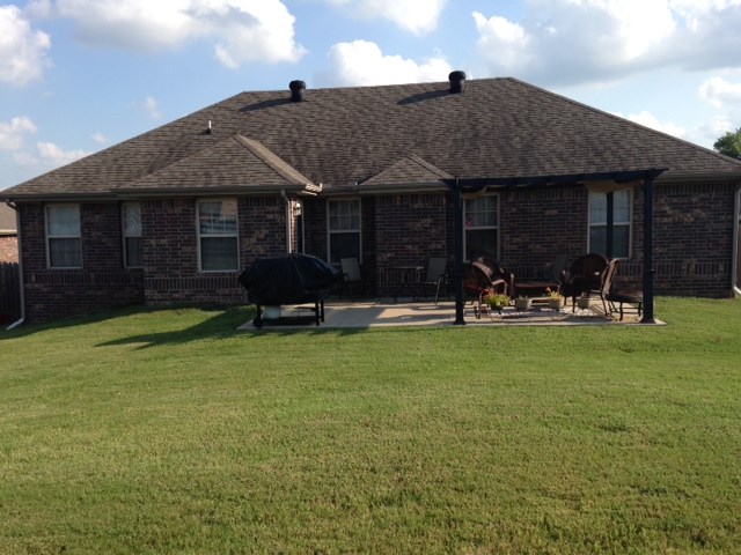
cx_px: 370
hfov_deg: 55.4
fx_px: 706
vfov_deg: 42.9
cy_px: 278
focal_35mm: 33
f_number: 2.4
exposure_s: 1/1063
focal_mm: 4.12
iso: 50
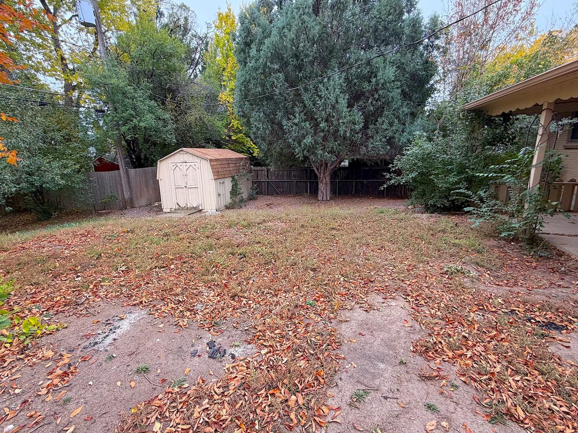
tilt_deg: -12.8
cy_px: 209
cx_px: 294
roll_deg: +1.7
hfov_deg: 91.0
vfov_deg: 74.7
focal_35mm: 17
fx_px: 284
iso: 125
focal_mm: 2.22
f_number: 2.2
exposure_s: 1/121
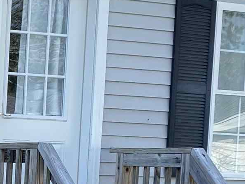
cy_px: 235
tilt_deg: -6.3
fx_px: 948
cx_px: -115
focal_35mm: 134
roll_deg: -1.9
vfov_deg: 10.8
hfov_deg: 13.9
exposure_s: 1/1114
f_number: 1.8
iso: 32
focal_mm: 4.25
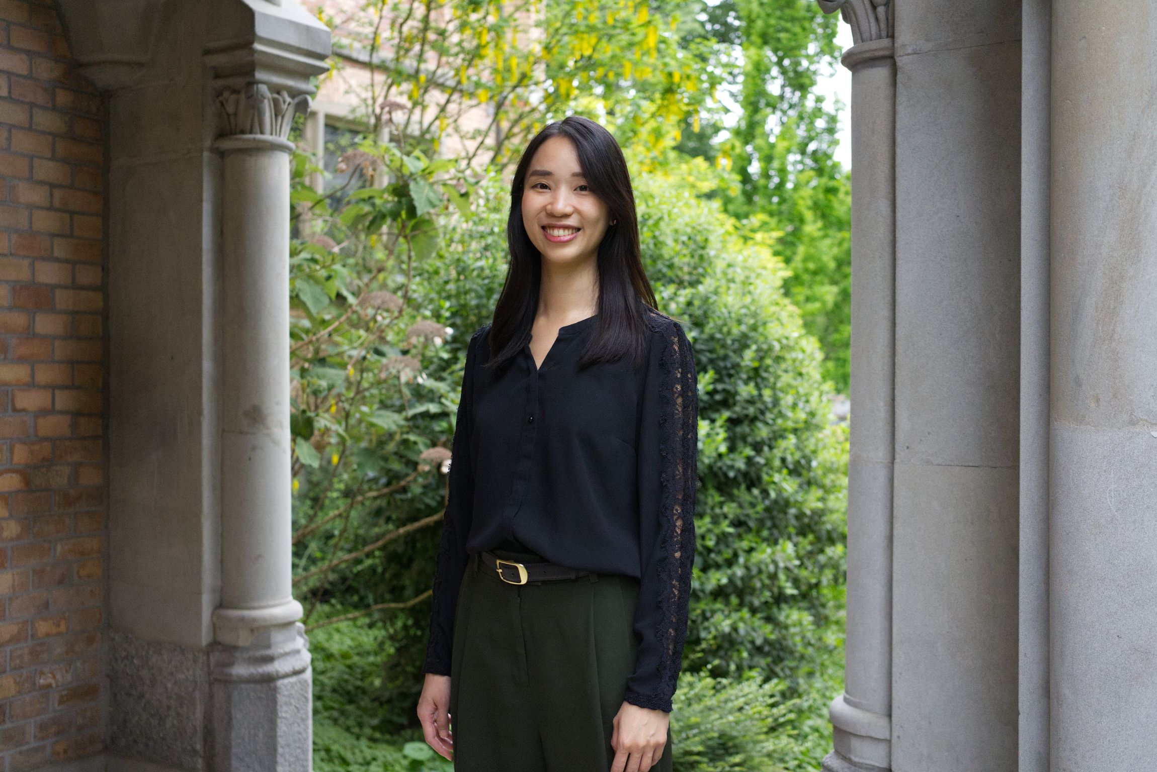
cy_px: 386
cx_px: 578
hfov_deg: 54.4
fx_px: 1125
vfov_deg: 37.9
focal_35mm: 35
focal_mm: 35
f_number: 3.5
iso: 5000
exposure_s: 1/1600
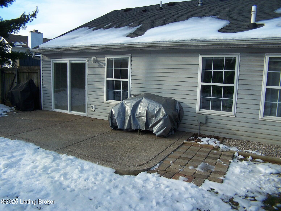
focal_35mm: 38
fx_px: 308
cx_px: 140
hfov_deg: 49.0
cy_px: 106
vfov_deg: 37.7
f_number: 2.8
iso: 80
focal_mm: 6.3
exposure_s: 1/500
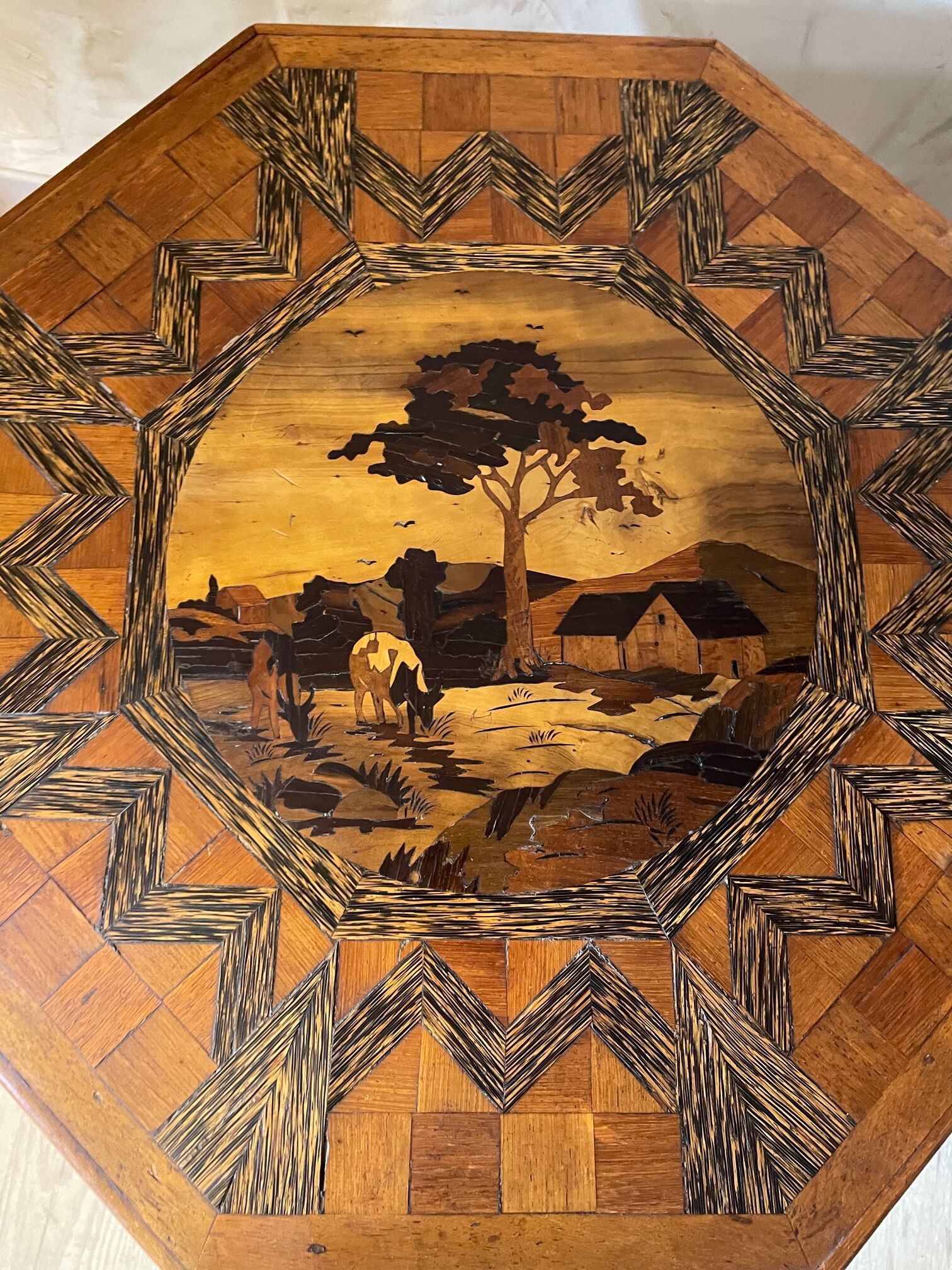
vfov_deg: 67.3
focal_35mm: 26
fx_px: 953
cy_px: 635
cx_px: 476
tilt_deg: -75.8
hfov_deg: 53.1
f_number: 1.6
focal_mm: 4.2
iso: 500
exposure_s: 1/25
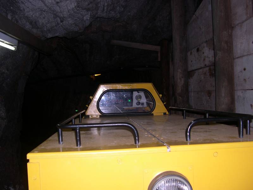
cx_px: 126
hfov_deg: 49.0
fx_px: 278
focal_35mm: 38
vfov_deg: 37.7
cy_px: 95
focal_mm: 8
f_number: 2.8
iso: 100
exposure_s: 1/60
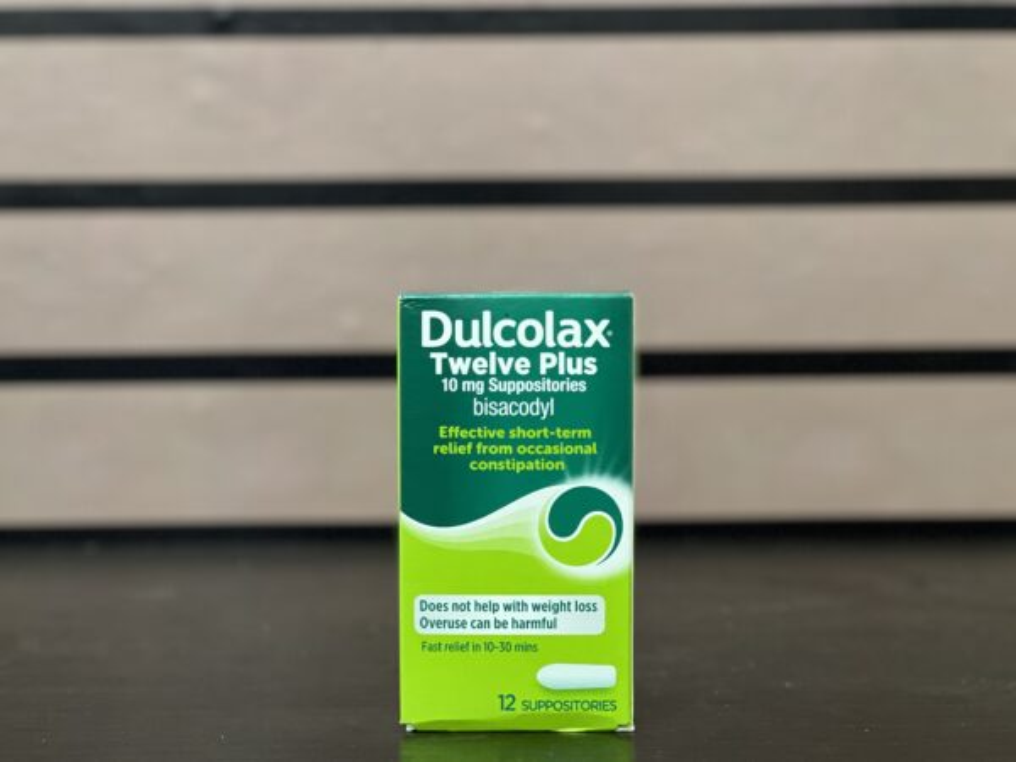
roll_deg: +1.5
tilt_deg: -2.8
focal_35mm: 77
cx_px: 508
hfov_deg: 25.3
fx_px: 2260
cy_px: 381
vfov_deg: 19.1
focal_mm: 9
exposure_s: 1/25
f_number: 2.8
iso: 320
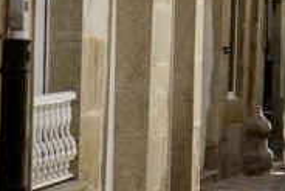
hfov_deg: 7.9
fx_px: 2036
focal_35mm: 257
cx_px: 347
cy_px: -158
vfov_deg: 5.3
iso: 125
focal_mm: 16.84
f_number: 5.6
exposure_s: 1/320
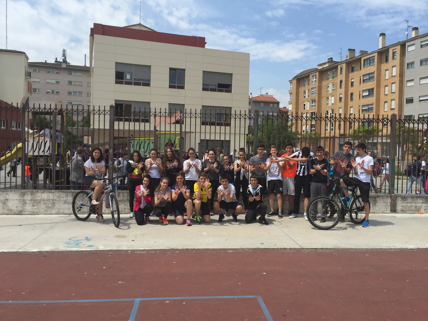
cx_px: 214
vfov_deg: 48.2
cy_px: 160
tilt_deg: -1.1
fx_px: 359
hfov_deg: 61.7
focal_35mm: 29
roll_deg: -2.2
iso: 32
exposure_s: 1/2083
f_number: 2.2
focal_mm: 4.15
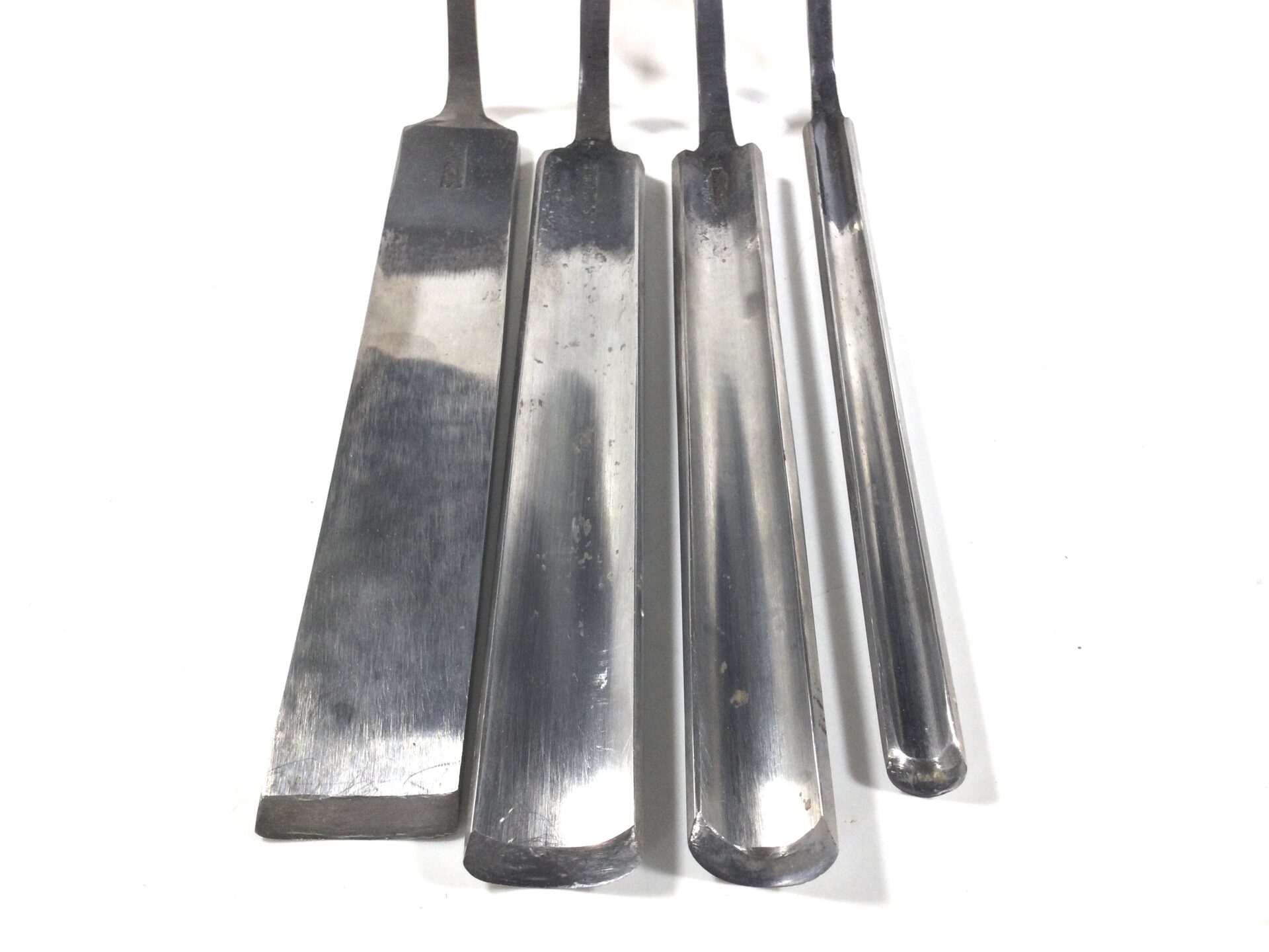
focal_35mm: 31
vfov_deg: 45.4
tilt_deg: -49.4
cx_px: 634
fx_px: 1136
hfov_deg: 58.4
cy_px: 476
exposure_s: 1/100
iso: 40
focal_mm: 3.3
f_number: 2.4
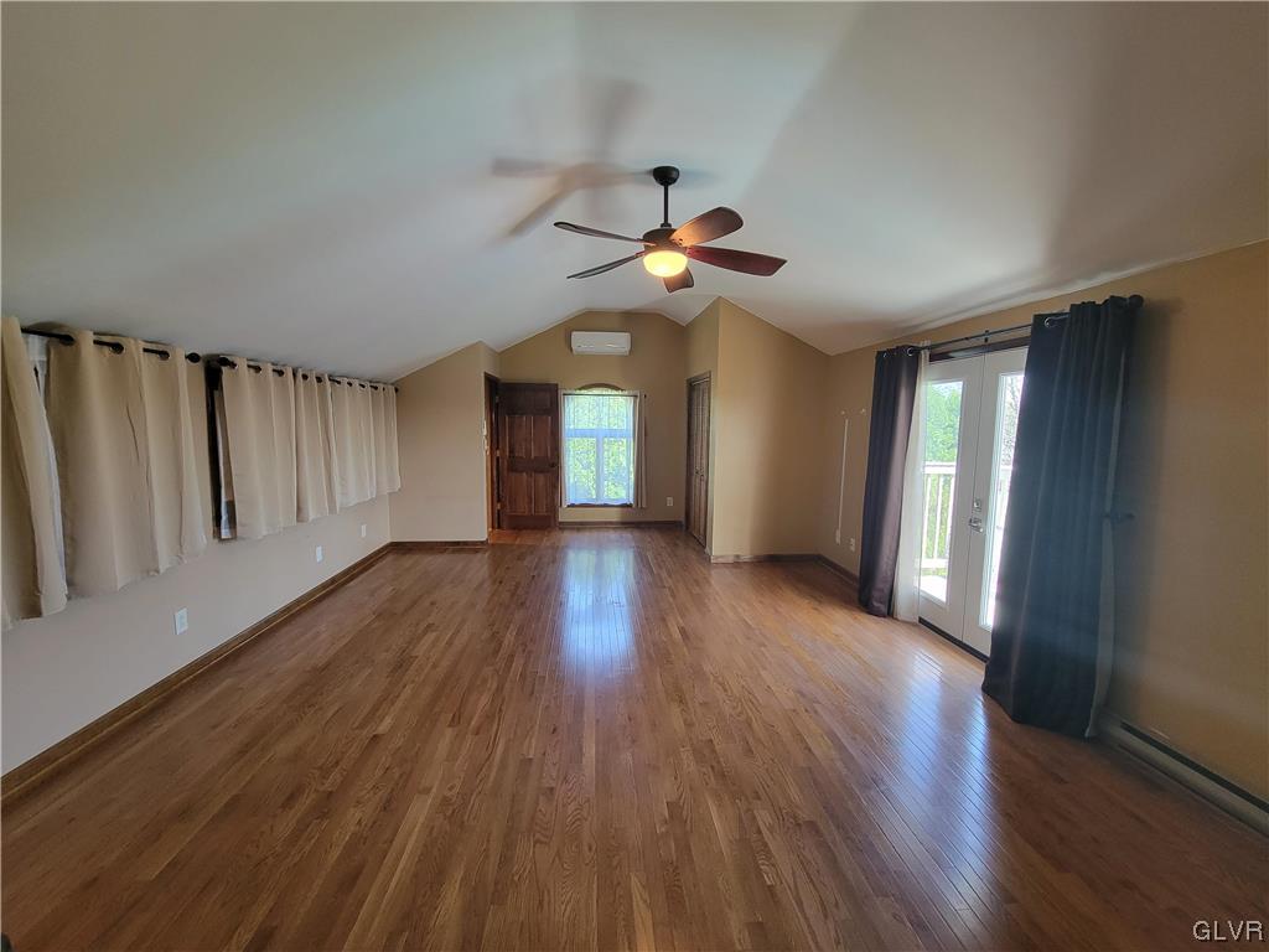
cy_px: 476
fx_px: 477
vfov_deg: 89.9
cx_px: 634
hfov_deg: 106.2
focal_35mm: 13
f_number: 2.2
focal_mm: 2.2
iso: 250
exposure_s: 1/60
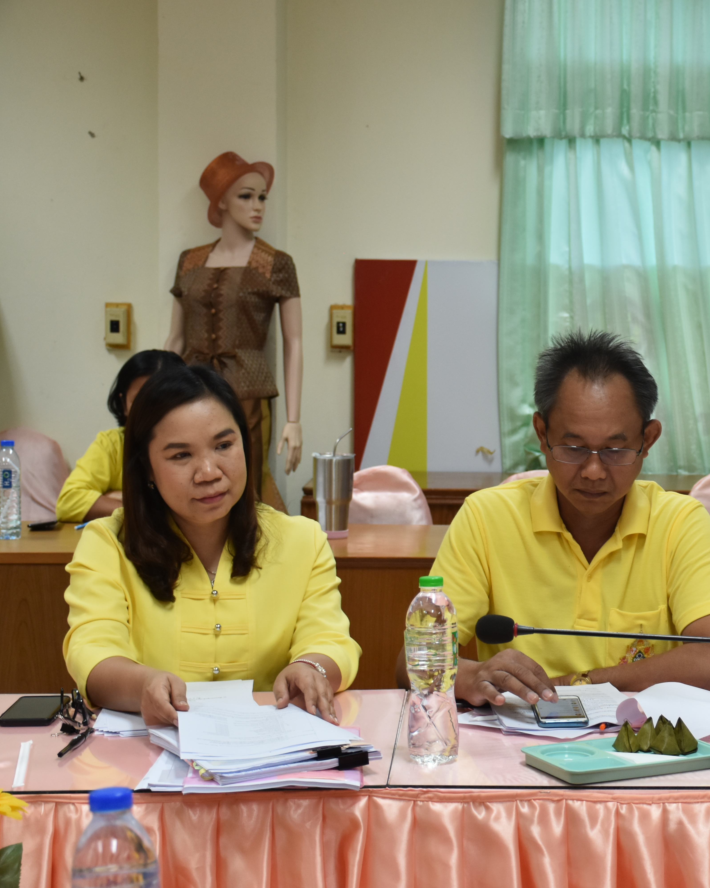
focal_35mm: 68
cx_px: 669
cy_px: 446
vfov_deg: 27.9
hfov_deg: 21.8
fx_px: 1786
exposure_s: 1/60
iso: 450
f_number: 4
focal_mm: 32
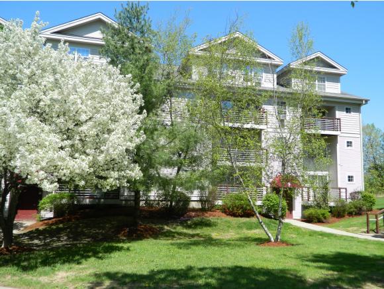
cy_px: 144
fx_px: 311
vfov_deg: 49.8
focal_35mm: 28
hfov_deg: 63.4
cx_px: 192
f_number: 3.2
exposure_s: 1/800
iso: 110
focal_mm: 5.1
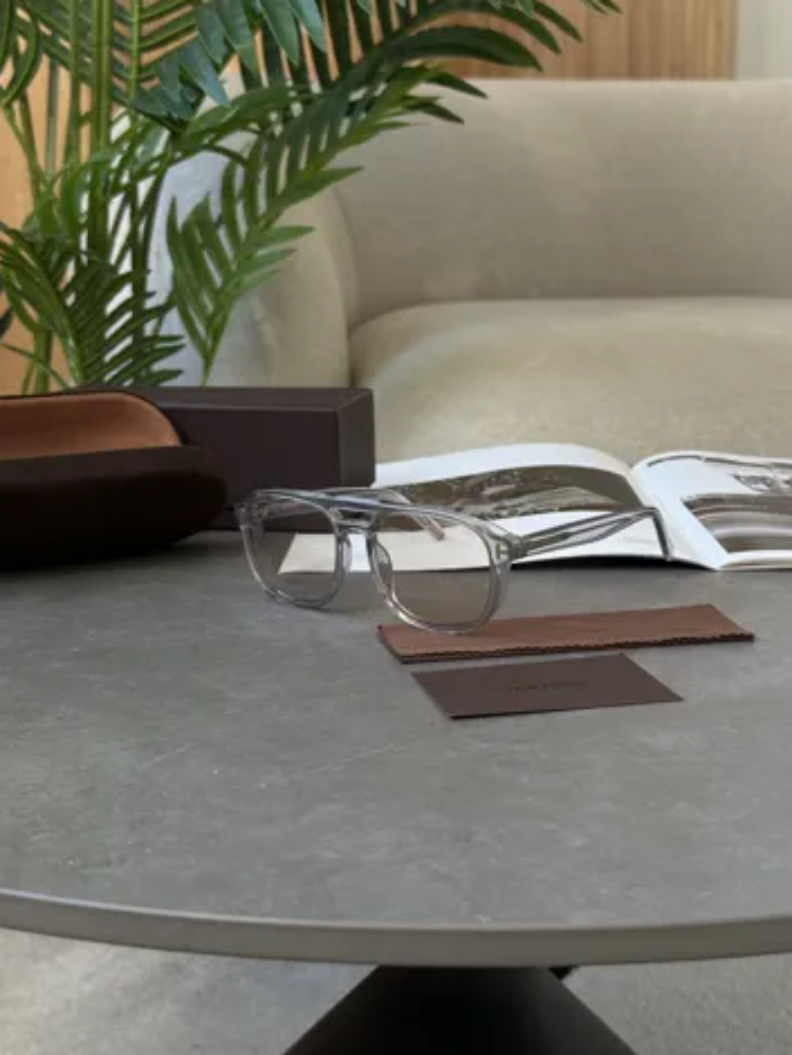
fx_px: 1493
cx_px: 402
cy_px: 521
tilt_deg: -12.0
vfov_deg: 38.9
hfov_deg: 29.7
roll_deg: +0.9
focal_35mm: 49
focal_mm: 6.76
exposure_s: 1/217
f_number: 1.78
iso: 50
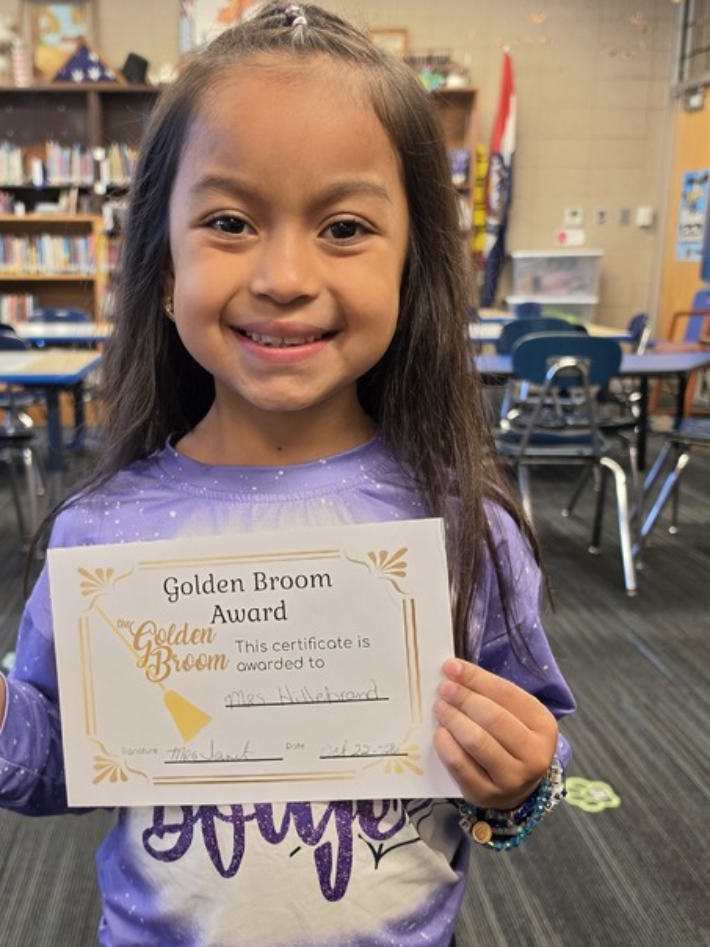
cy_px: 538
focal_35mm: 39
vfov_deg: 47.7
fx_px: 1067
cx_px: 235
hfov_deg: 36.4
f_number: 1.4
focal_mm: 6.5
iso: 80
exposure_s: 1/67
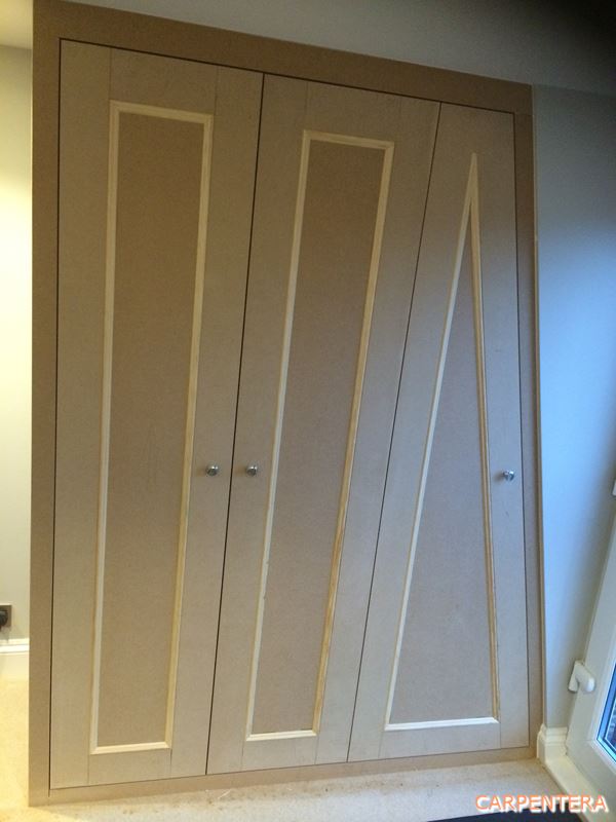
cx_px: 308
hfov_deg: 46.8
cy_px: 411
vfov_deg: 60.0
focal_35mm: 30
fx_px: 712
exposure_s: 1/17
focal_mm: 4.12
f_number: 2.2
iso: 320
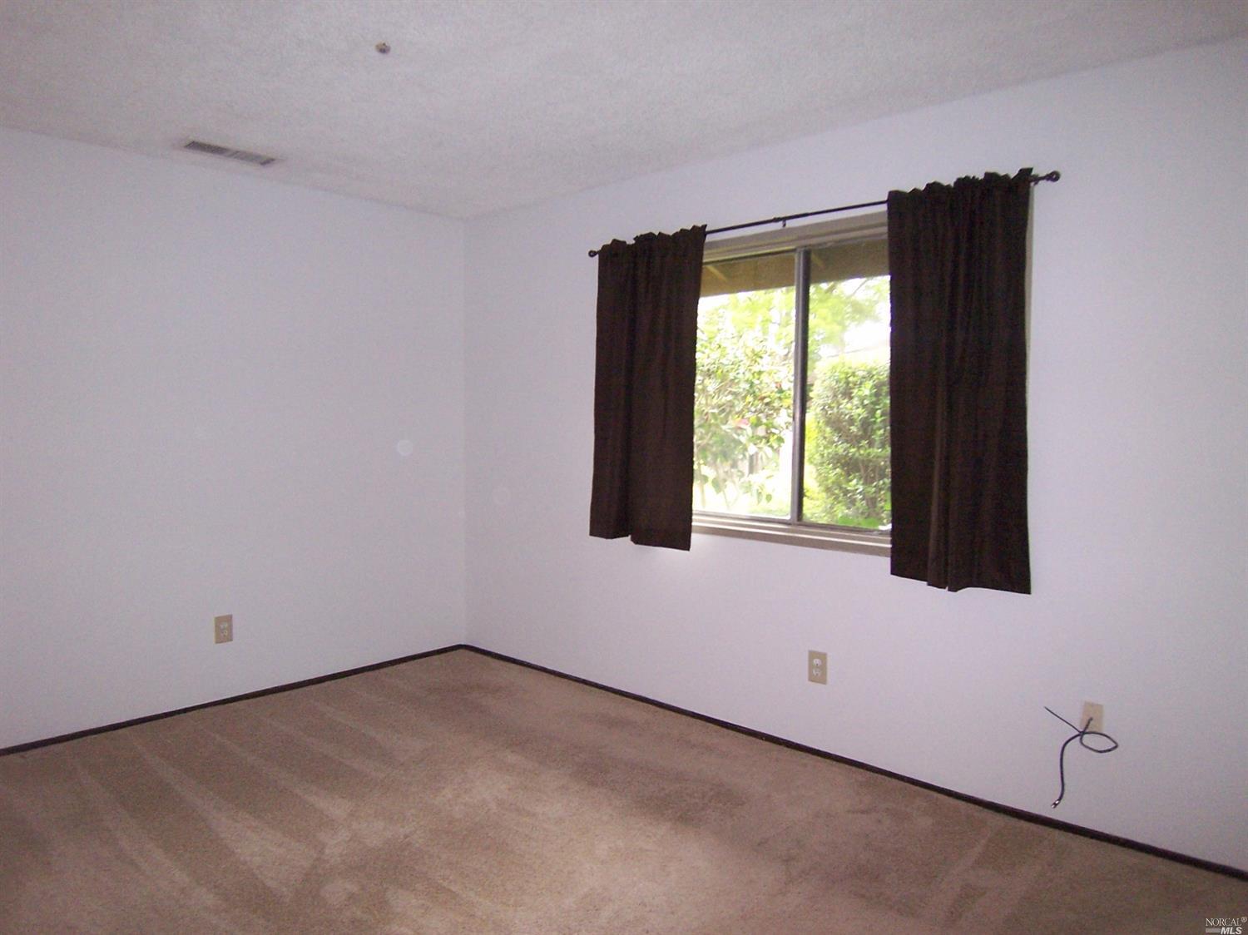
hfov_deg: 73.9
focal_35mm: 23
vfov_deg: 58.9
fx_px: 829
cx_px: 624
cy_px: 468
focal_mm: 3.8
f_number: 2.8
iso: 200
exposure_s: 1/30
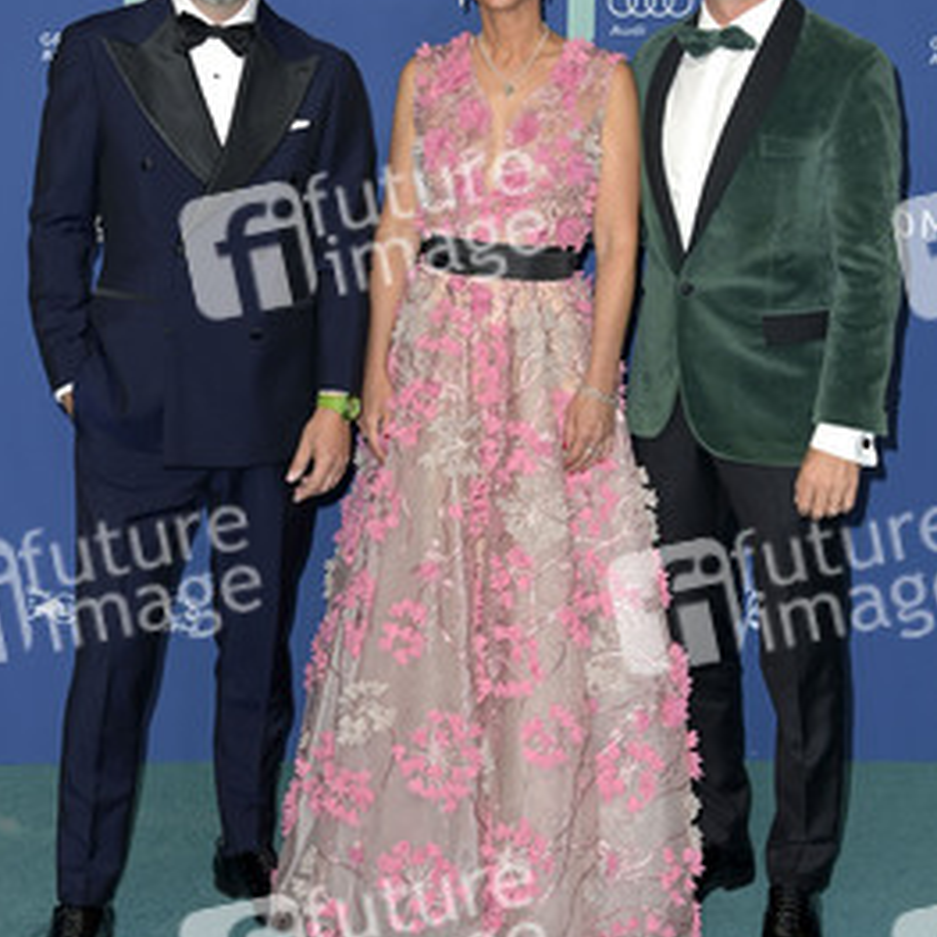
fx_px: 1899
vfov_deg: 27.7
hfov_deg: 27.7
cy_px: 413
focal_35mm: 62
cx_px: 467
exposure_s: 1/250
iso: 800
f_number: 5.6
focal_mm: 48
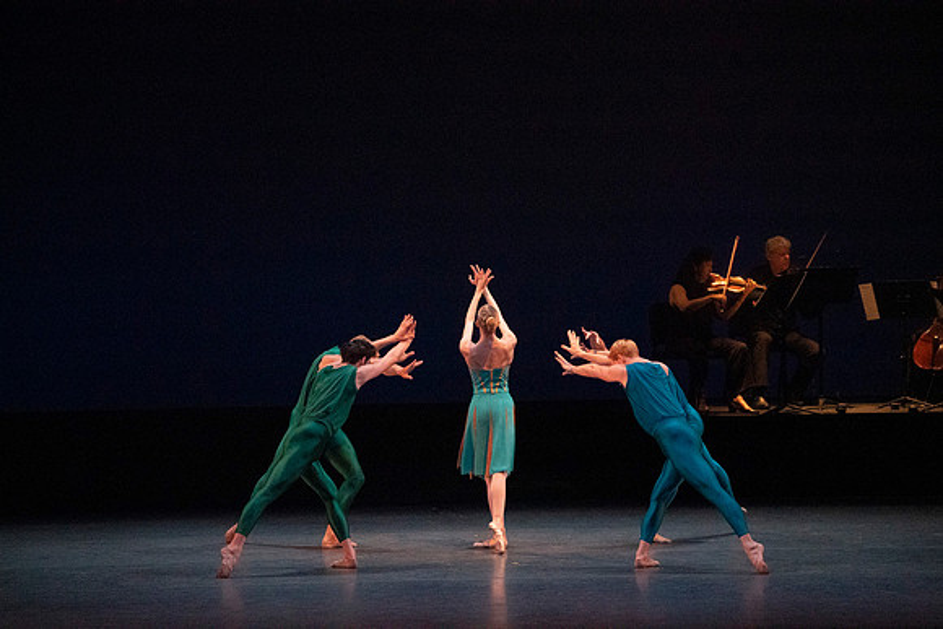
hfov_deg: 9.1
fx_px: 5921
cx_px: 472
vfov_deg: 6.1
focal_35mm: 226
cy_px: 314
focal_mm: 226
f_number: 8
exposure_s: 1/400
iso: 25600
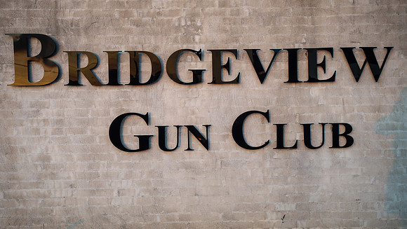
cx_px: 199
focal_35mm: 38
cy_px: 115
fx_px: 407
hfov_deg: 53.1
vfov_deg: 31.5
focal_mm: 35
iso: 200
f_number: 4.5
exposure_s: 1/125
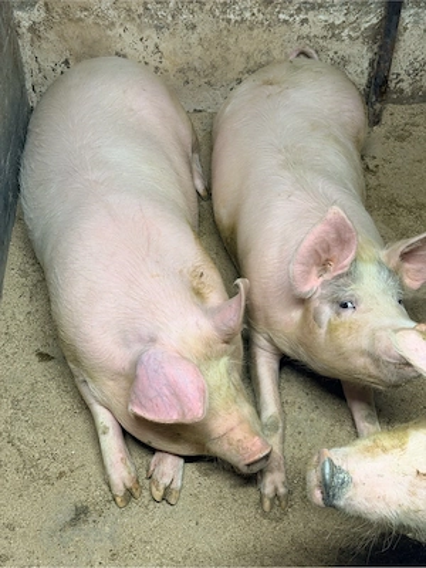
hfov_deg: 30.3
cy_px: 284
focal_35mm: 48
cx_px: 213
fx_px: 788
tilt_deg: -45.9
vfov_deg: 39.7
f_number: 1.78
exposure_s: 1/50
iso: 125
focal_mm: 6.76
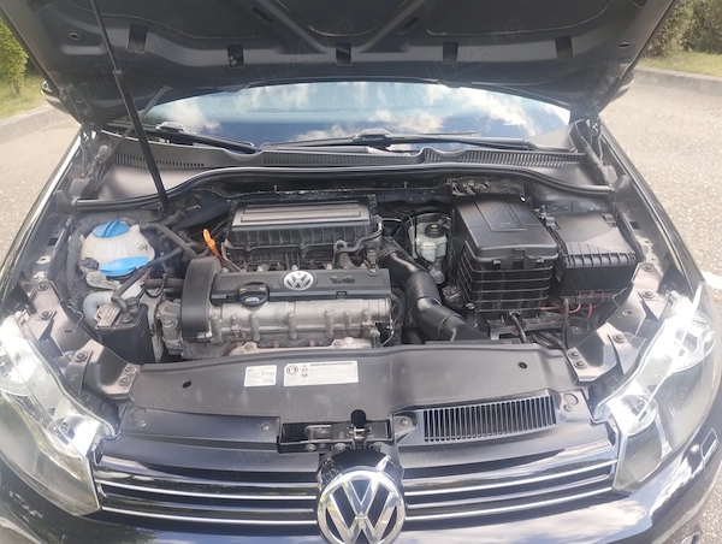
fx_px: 585
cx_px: 361
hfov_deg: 63.4
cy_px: 272
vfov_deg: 49.9
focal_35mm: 28
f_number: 1.8
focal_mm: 4.27
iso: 167
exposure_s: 1/50
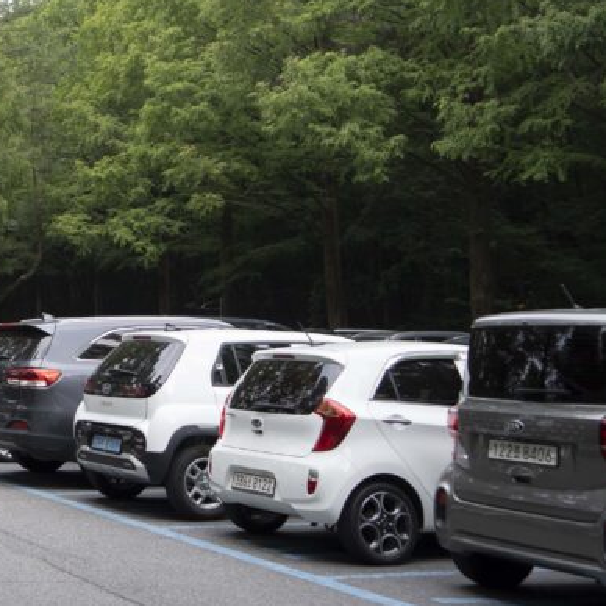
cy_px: 118
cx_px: -173
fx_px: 1287
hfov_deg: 23.5
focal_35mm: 65
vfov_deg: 26.0
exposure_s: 1/80
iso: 100
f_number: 5
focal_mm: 29
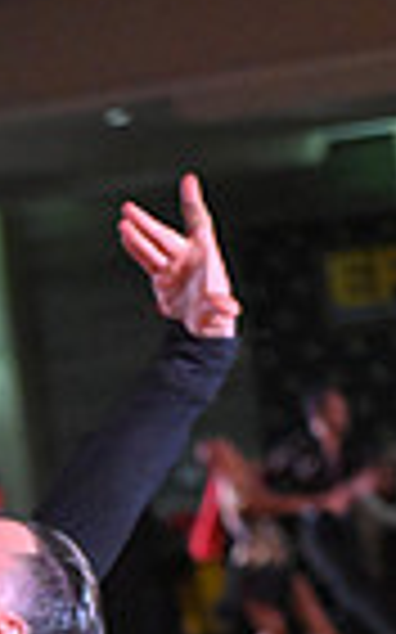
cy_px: 1088
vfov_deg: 7.0
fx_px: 5065
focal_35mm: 293
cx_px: -470
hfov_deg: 4.4
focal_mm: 70
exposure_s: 1/400
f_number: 4.5
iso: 5000
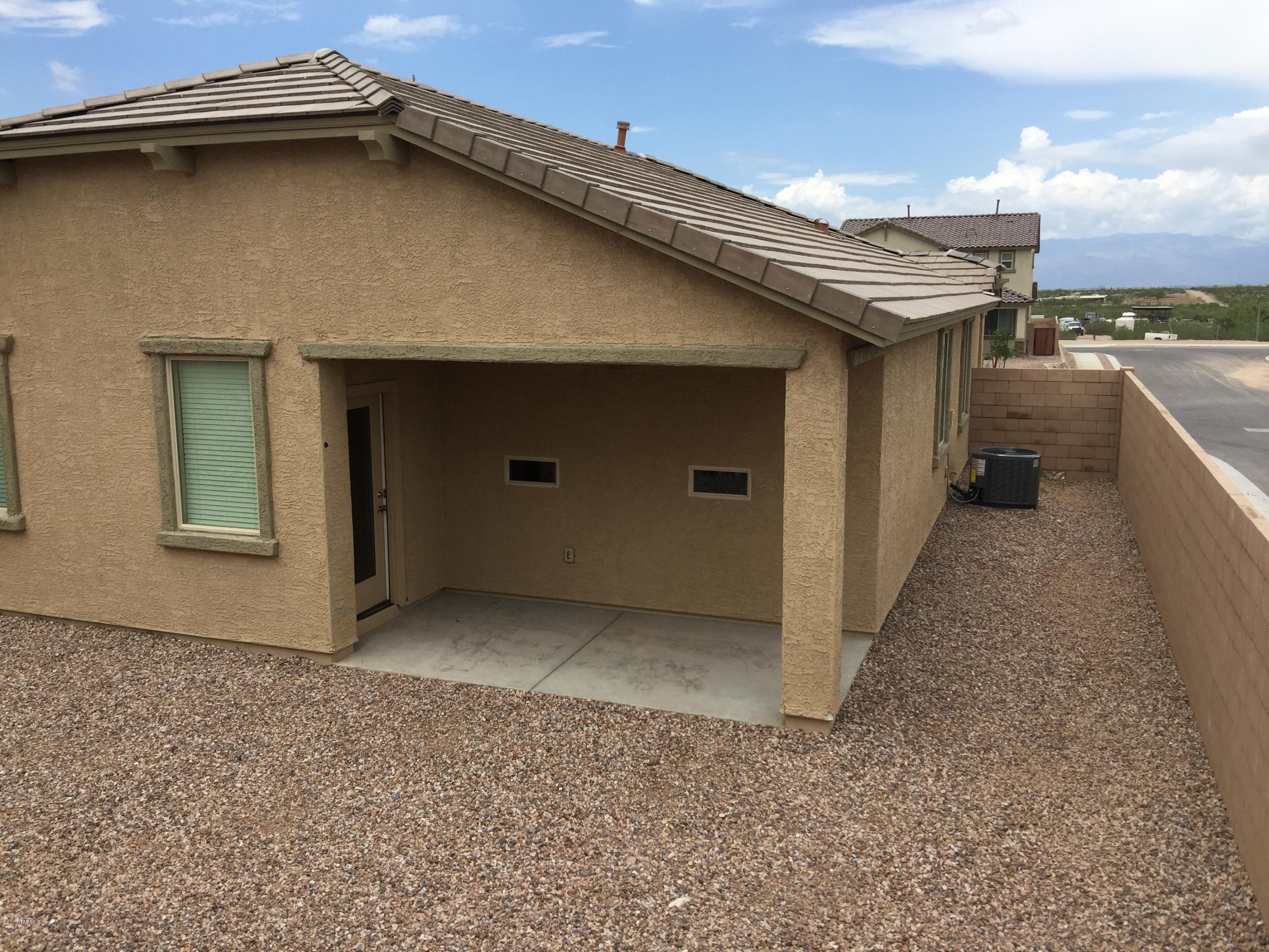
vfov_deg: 48.2
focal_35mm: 29
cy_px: 476
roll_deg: -0.5
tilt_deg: -10.9
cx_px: 634
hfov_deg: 61.7
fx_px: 1063
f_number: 2.2
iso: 32
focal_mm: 4.15
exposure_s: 1/1799
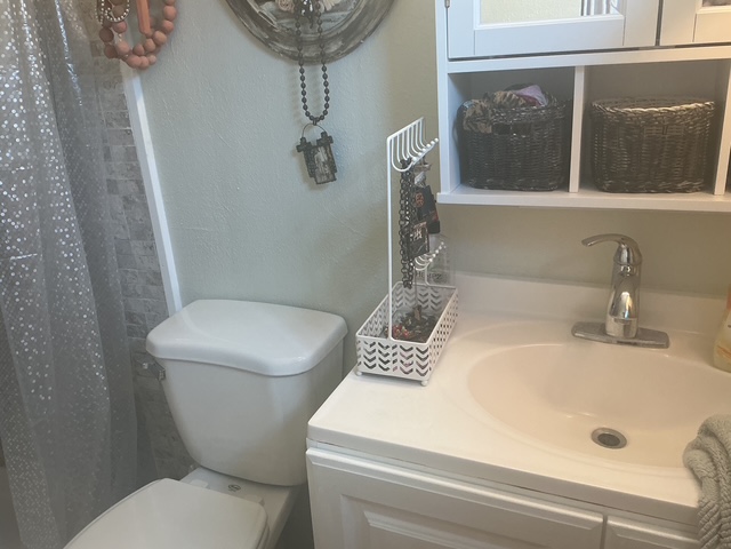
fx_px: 612
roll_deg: +4.6
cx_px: 366
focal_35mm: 29
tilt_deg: -20.0
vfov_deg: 48.2
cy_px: 274
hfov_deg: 61.7
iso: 64
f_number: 1.8
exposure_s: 1/60
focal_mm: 3
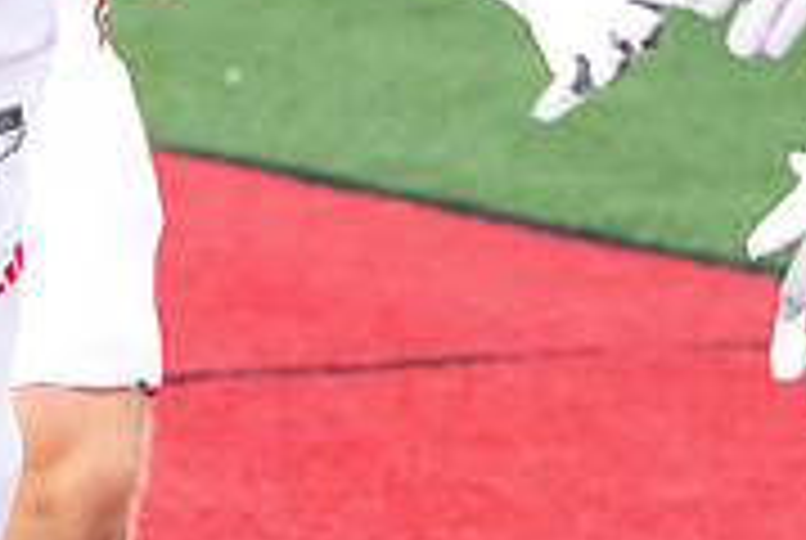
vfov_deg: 2.9
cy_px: -272
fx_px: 10518
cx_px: 54
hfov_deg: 4.4
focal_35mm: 469
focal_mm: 145
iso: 10000
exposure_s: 1/500
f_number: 7.1
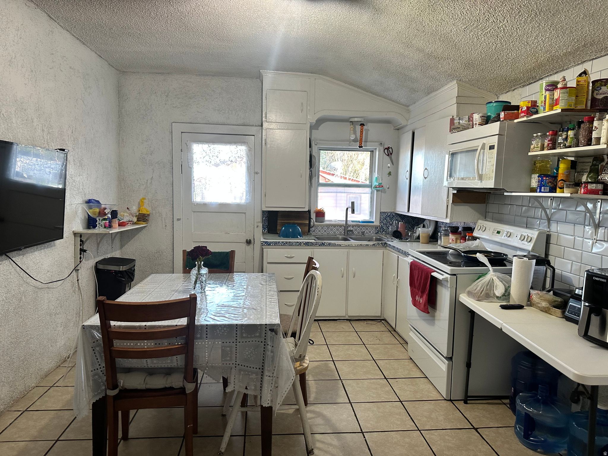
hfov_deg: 71.6
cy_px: 228
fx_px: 422
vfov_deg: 56.8
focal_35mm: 24
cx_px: 304
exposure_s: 1/60
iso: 160
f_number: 1.78
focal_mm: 6.86
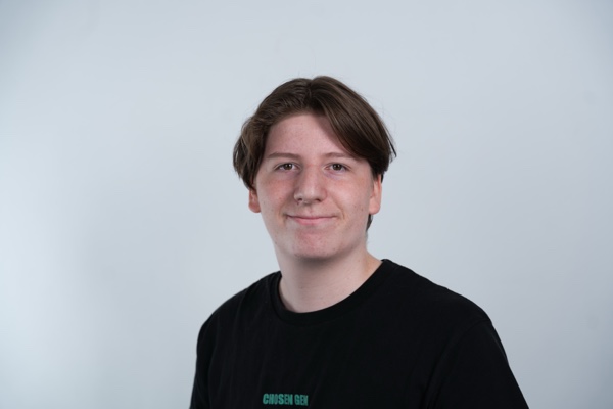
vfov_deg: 21.5
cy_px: 204
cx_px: 306
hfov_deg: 31.7
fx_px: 1078
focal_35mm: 63
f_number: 3.5
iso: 100
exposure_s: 1/125
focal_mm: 63.3
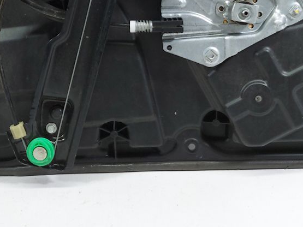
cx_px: 120
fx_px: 525
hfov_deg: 32.1
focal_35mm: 60
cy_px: -34
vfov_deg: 22.7
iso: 64
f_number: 1.8
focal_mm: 5.23
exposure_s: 1/50
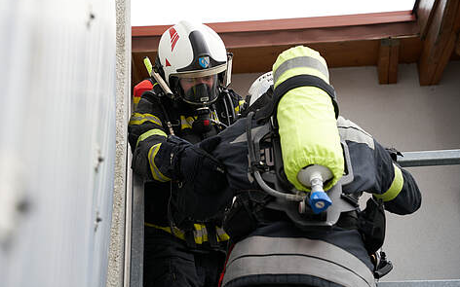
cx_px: 230
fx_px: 1003
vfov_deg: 16.3
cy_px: 141
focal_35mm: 80
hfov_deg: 25.8
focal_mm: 78
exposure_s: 1/320
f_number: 5.6
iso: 500
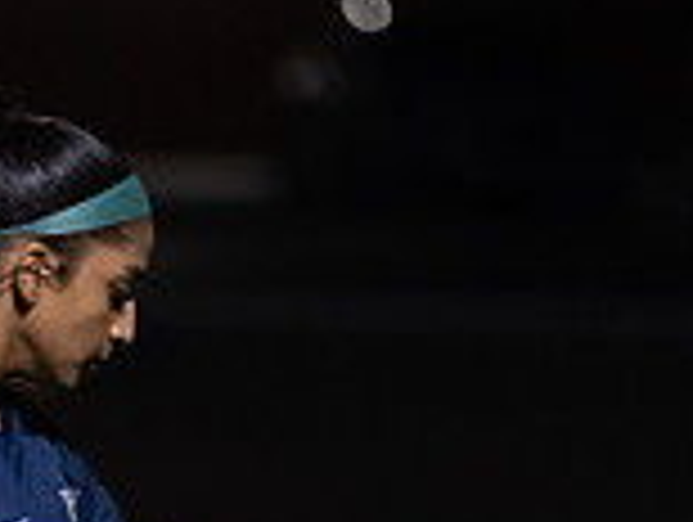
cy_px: 904
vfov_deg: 1.6
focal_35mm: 959
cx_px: -270
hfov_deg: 2.1
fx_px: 19229
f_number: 2.8
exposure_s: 1/1000
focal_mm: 180
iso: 4000
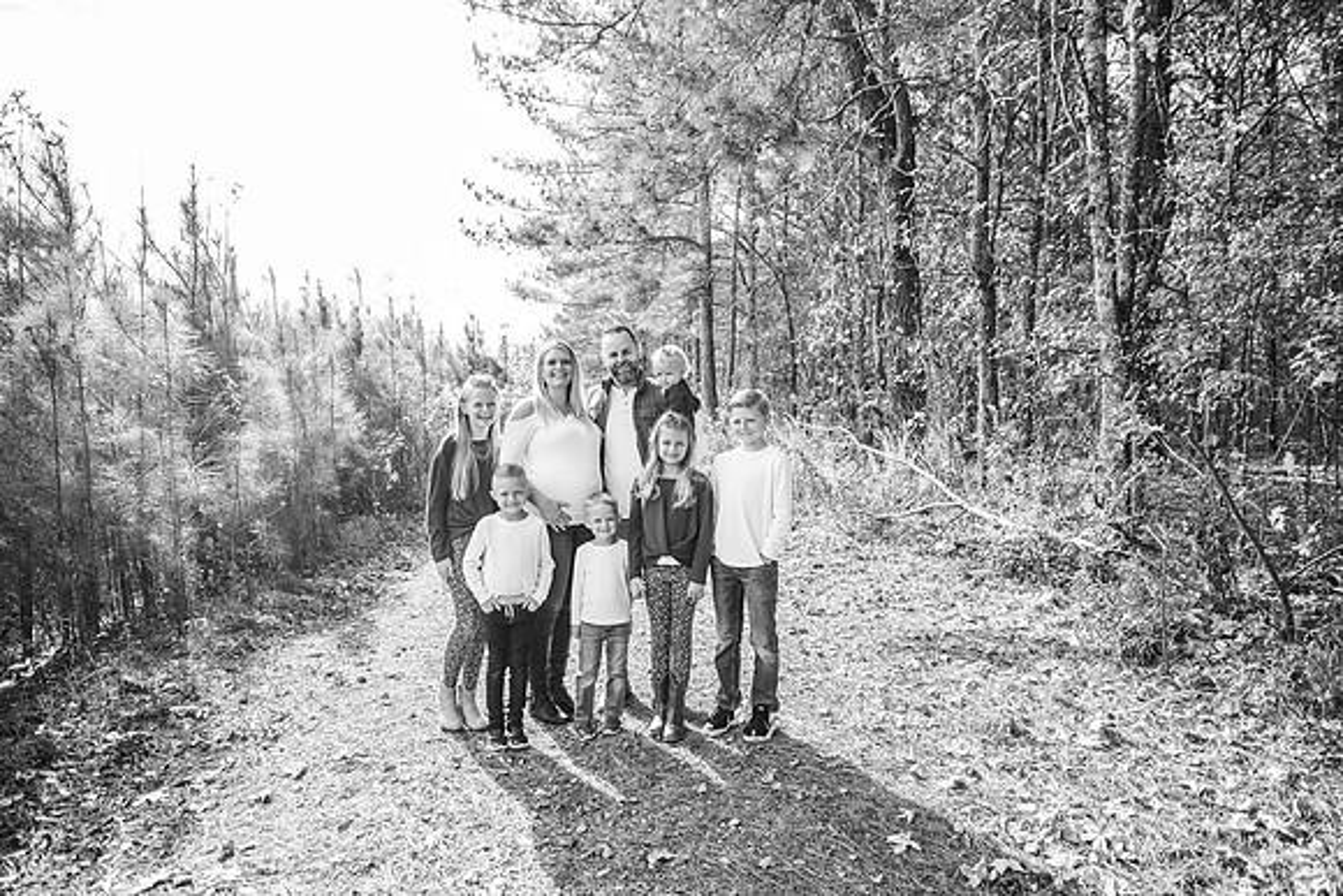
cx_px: 672
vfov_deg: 53.2
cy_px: 448
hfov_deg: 73.7
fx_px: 896
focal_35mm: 24
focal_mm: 24
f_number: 2.8
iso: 100
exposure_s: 1/640
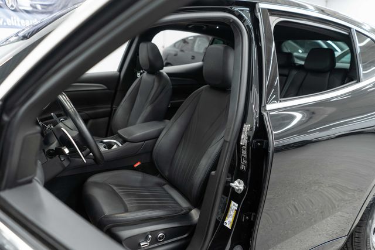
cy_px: 125
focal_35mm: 28
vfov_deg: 46.4
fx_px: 292
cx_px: 188
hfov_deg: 65.5
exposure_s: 1/40
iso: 640
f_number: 3.2
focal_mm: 28
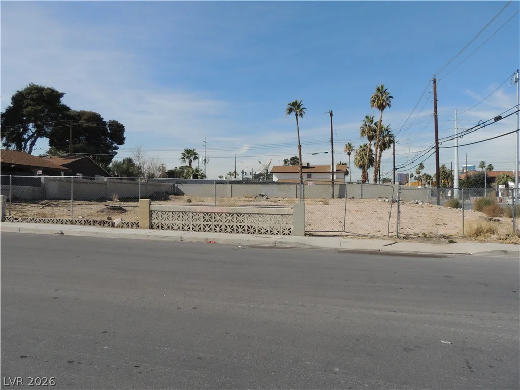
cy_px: 195
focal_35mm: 24
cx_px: 260
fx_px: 361
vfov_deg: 56.8
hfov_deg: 71.6
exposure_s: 1/1250
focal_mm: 4.3
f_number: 3.7
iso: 100
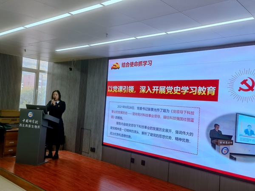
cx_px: 128
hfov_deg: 54.0
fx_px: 250
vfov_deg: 41.8
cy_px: 96
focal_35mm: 34
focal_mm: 6.67
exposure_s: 1/360
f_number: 1.9
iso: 50
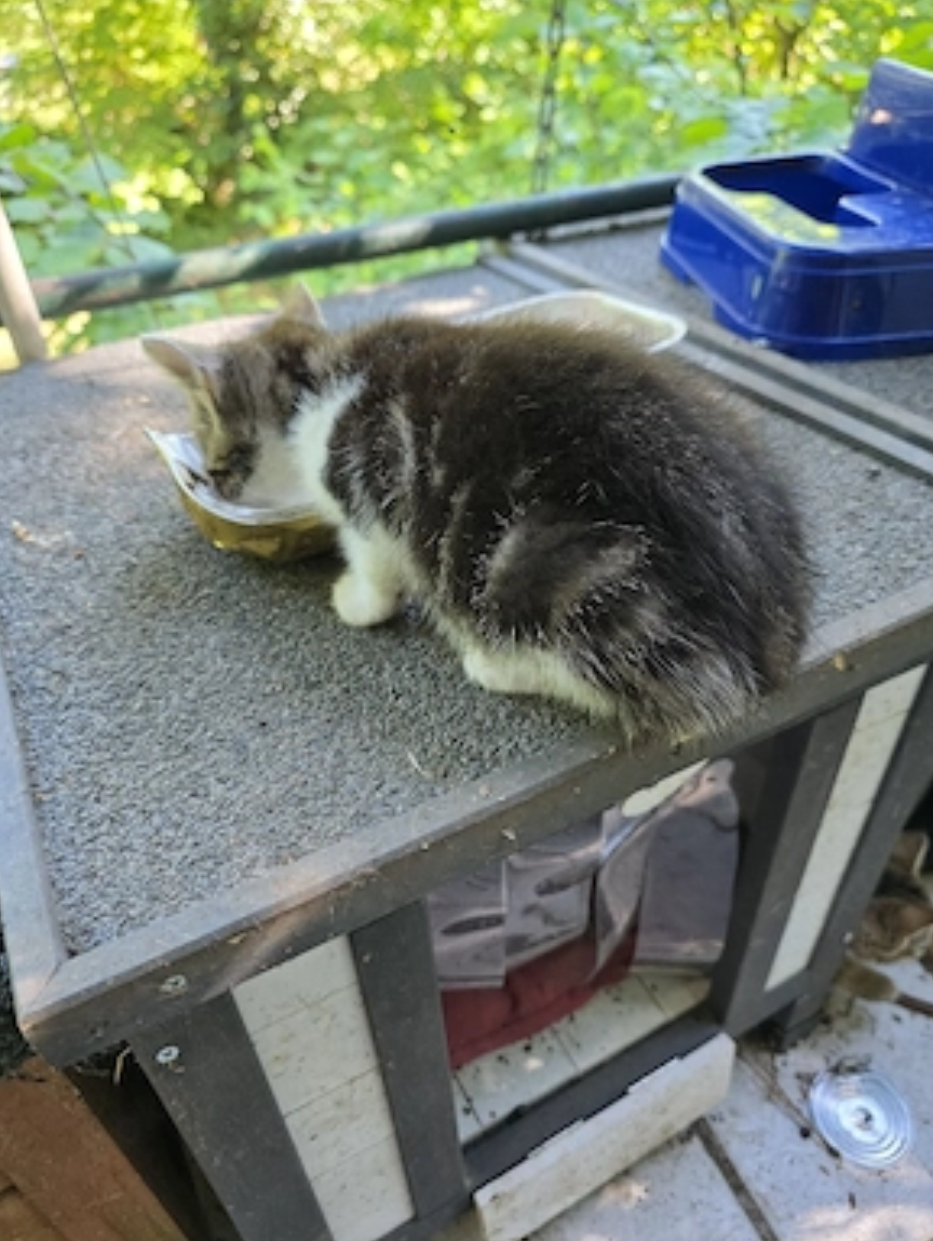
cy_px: 638
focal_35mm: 24
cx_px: 473
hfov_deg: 56.9
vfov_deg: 71.5
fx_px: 861
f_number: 1.7
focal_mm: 6.3
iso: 160
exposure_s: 1/101
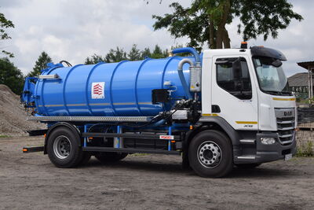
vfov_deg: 22.6
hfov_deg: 33.4
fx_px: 523
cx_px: 157
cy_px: 105
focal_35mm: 60
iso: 200
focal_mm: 40
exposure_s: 1/320
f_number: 9
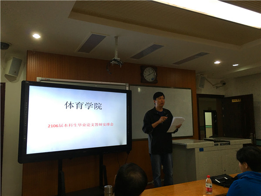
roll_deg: +0.7
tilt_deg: +6.8
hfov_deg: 61.7
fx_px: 219
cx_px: 130
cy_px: 98
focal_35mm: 29
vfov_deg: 48.2
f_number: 2.2
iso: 50
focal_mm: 4.15
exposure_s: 1/33
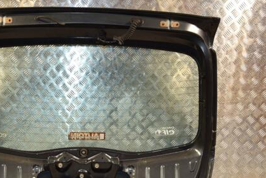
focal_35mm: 56
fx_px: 414
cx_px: 92
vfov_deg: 24.1
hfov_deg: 35.3
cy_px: 122
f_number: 5
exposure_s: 1/200
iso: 800
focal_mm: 26
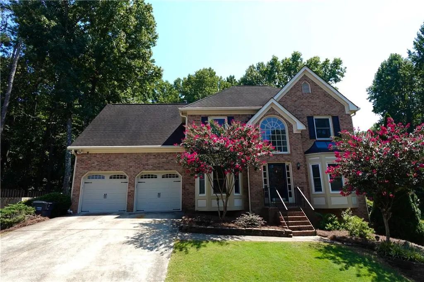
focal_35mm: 20
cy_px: 141
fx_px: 235
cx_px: 212
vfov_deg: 61.9
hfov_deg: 84.0
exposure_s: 1/2000
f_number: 2
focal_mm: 7.6
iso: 125
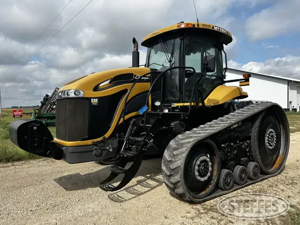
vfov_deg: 53.1
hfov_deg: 67.3
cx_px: 150
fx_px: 225
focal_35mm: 26
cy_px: 112
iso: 50
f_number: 1.5
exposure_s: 1/4115
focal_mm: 5.7
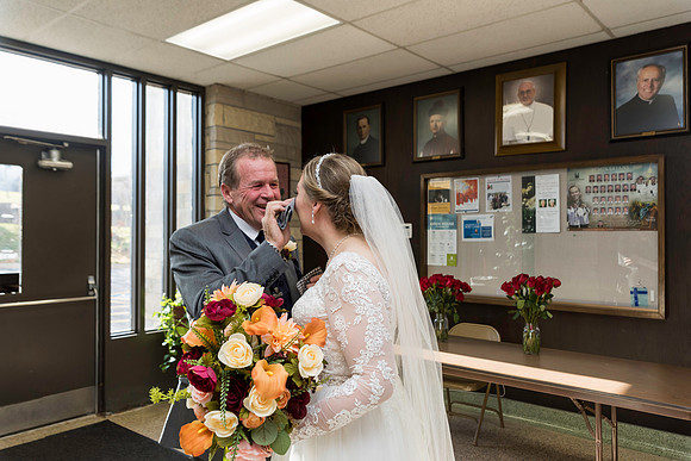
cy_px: 230
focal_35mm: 29
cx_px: 346
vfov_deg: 45.0
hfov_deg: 63.6
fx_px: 557
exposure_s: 1/200
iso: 640
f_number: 4.5
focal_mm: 29
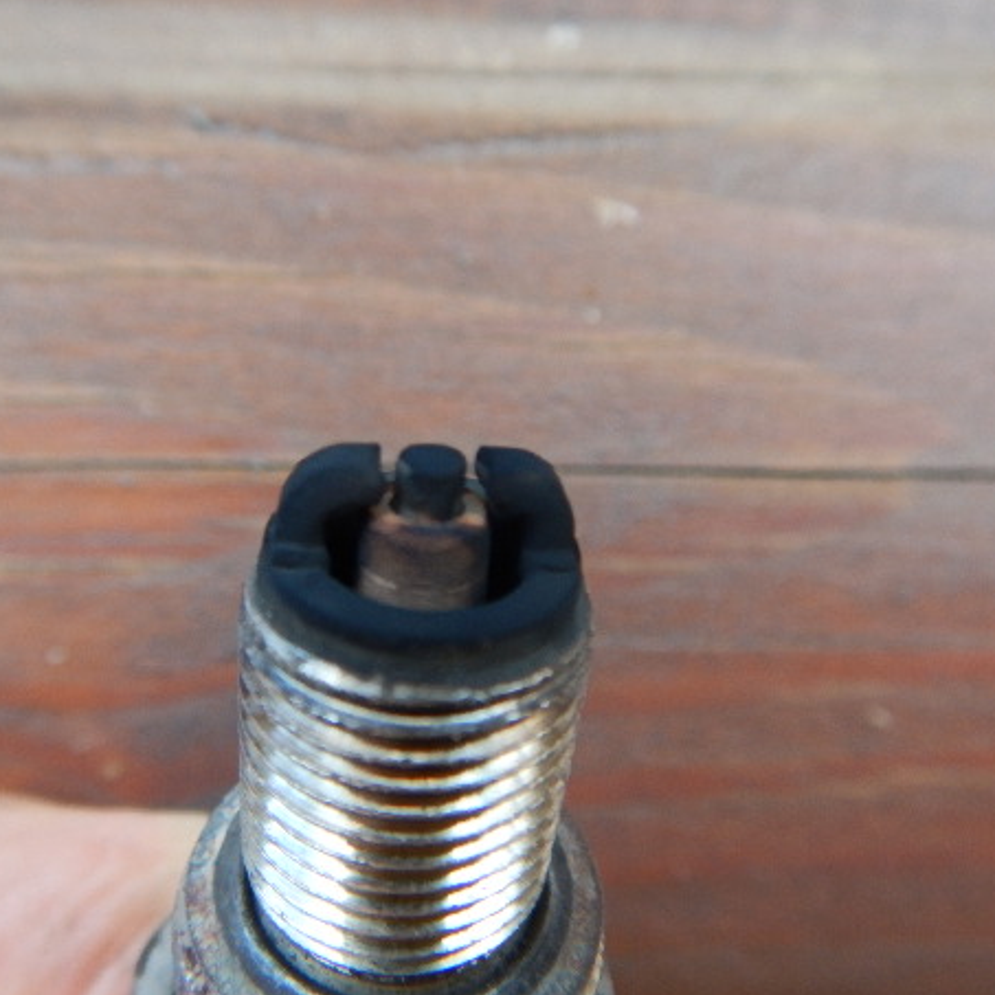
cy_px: 523
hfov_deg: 53.9
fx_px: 976
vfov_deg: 54.0
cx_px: 431
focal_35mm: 30
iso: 140
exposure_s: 1/30
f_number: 2.8
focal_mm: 4.3
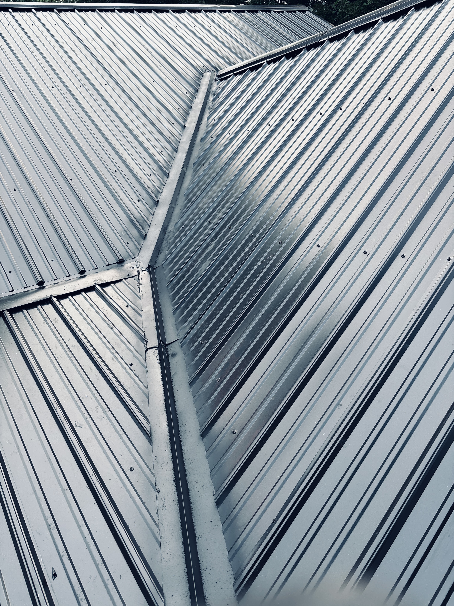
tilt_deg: -19.8
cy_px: 303
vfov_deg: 67.3
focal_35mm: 26
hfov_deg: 53.1
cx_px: 227
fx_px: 455
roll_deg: +8.3
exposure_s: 1/121
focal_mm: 5.96
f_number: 1.6
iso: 32
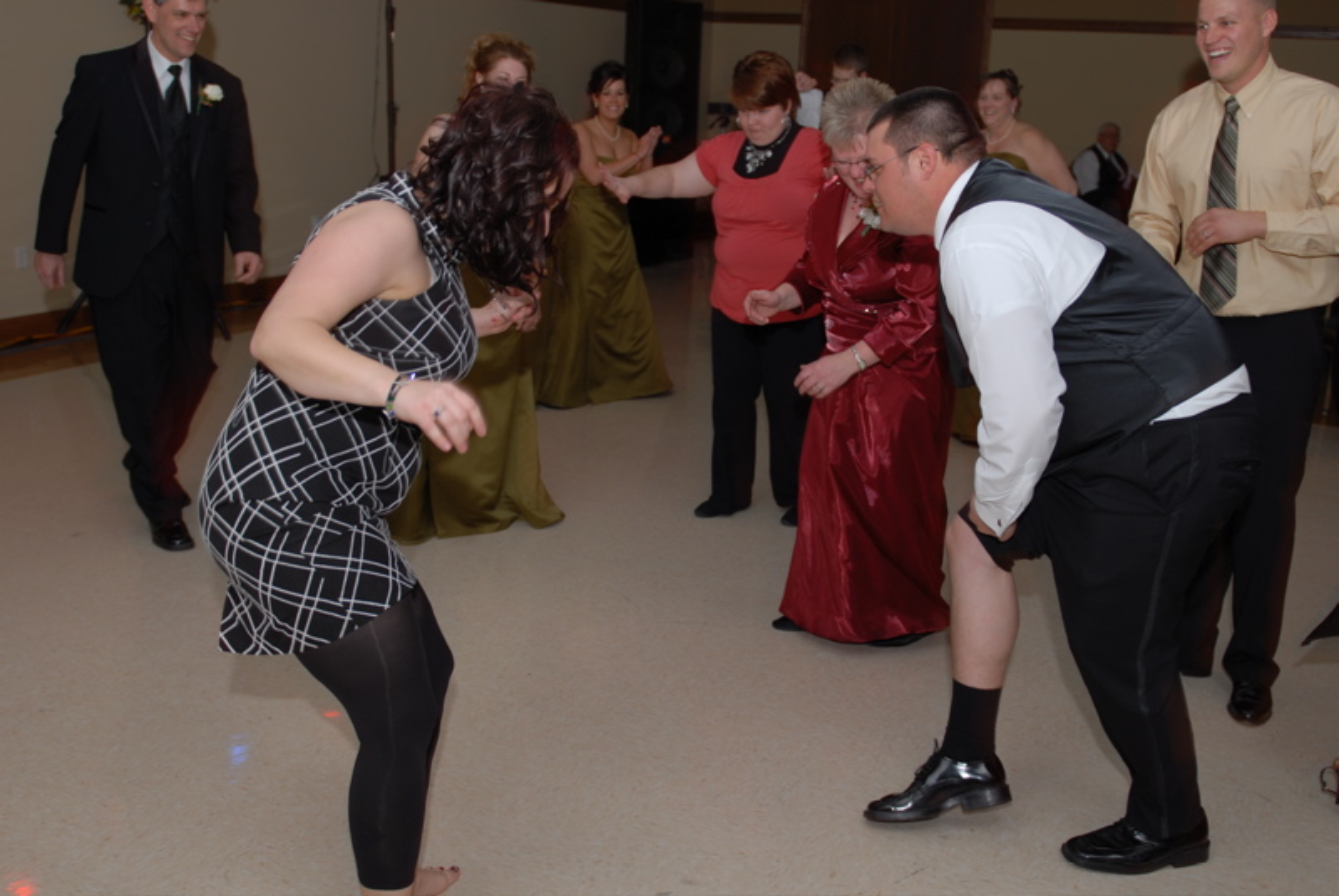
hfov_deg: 53.1
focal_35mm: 36
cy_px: 448
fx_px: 1340
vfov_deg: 36.9
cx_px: 670
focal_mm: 24
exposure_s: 1/10
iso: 100
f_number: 2.8
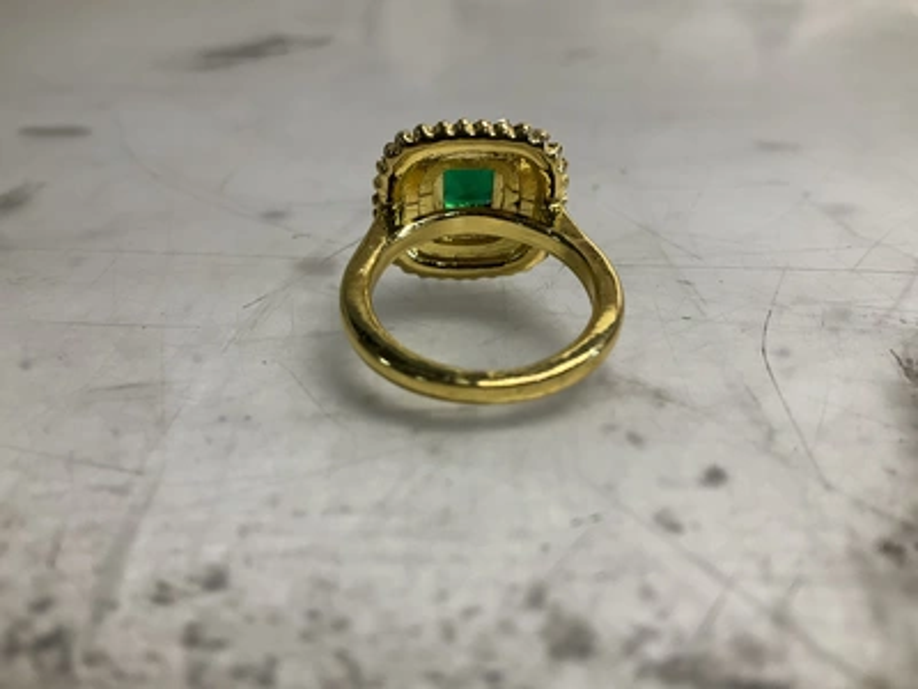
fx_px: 769
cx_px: 459
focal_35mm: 29
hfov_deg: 61.7
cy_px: 344
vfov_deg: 48.2
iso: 50
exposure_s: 1/120
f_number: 1.8
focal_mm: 3
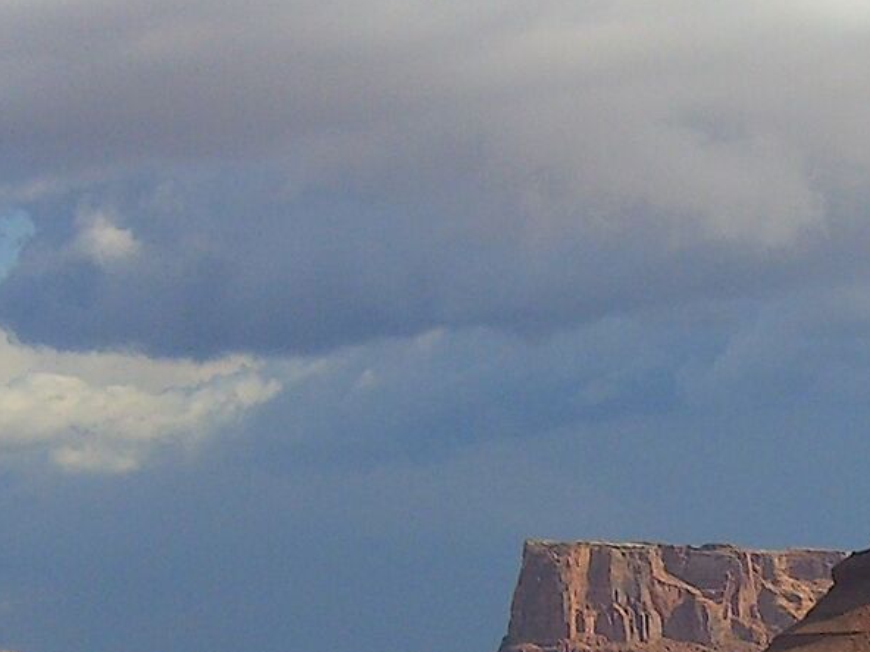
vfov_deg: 9.5
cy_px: 703
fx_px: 3870
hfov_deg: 12.7
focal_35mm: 154
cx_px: 879
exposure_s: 1/250
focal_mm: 7.9
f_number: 8
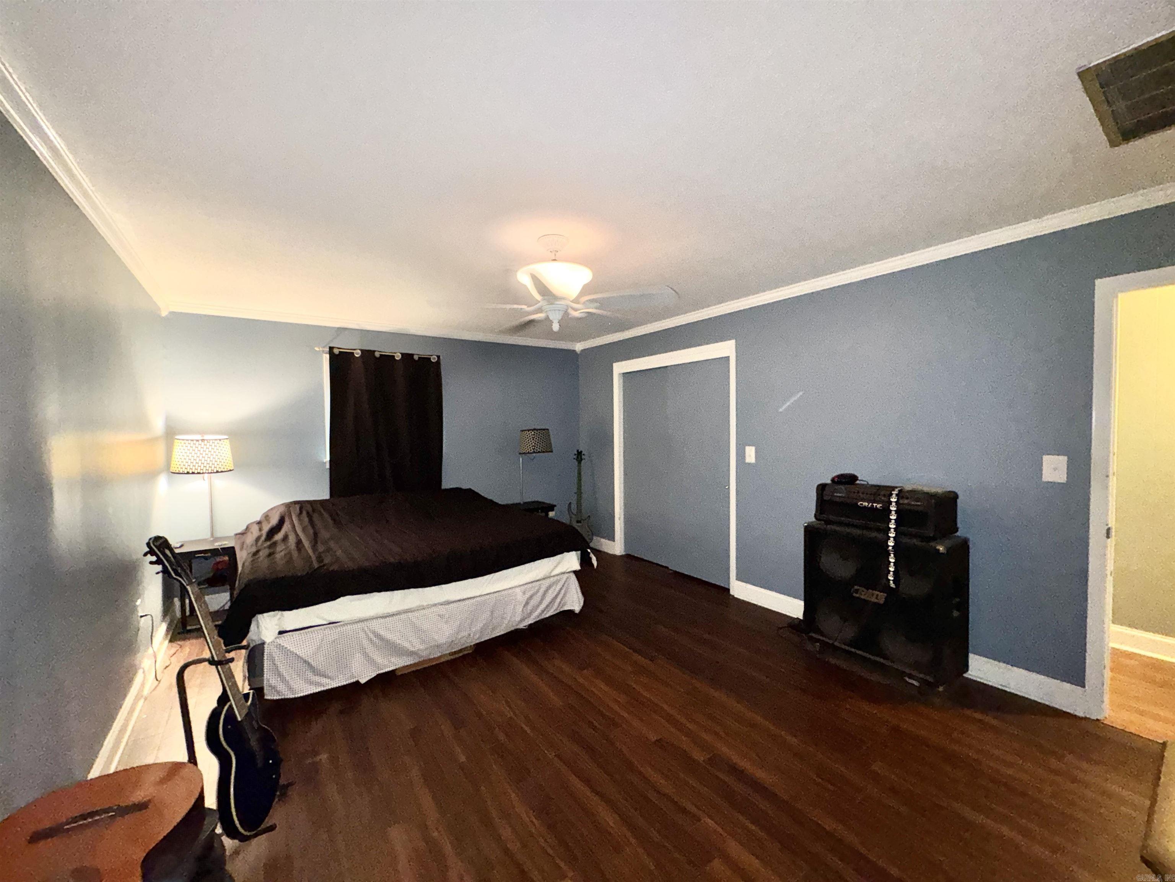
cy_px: 441
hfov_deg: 102.1
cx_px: 588
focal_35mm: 14
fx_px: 475
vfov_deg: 85.7
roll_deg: +0.2
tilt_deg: -1.9
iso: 200
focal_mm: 2.22
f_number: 2.2
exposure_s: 1/40
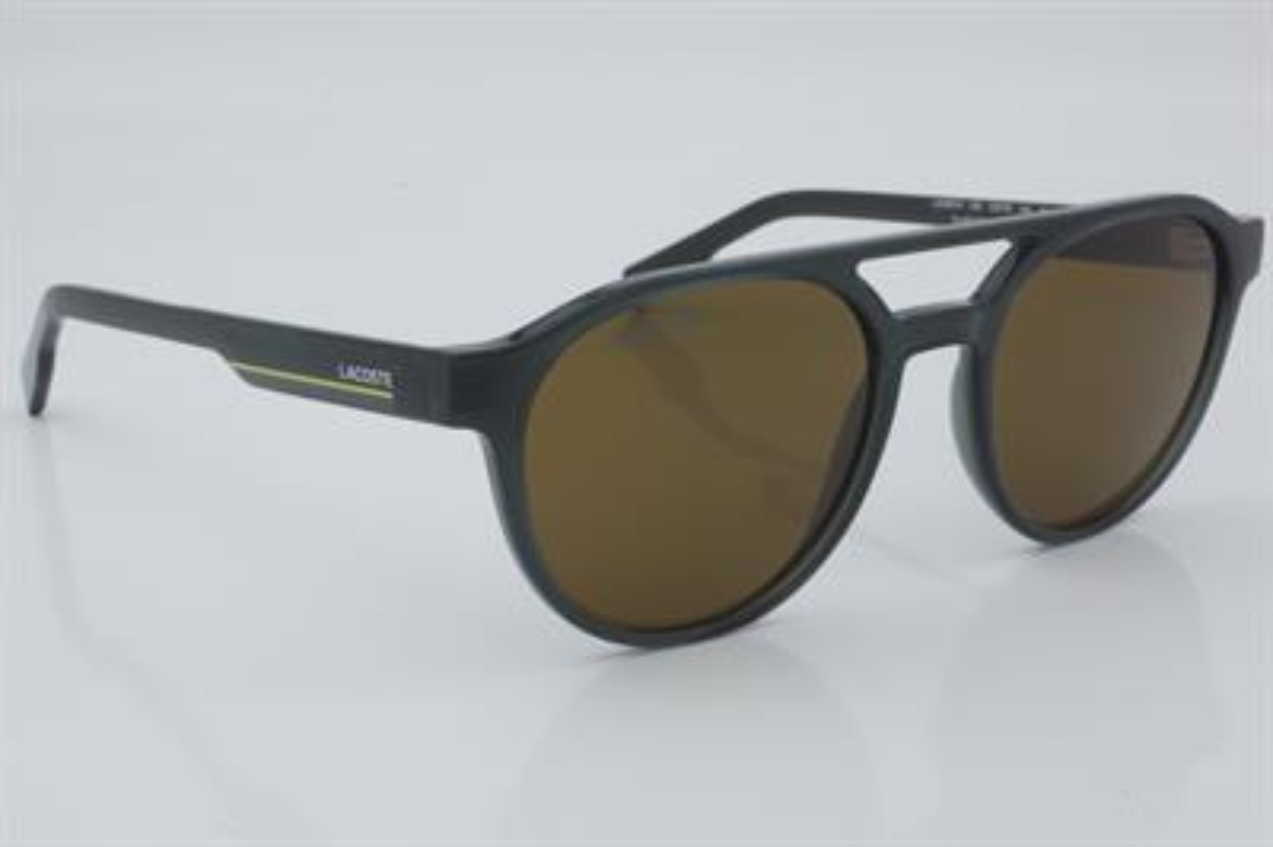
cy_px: 424
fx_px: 2650
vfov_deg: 18.2
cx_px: 636
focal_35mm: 75
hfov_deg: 27.0
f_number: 32
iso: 100
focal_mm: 50
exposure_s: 1/3
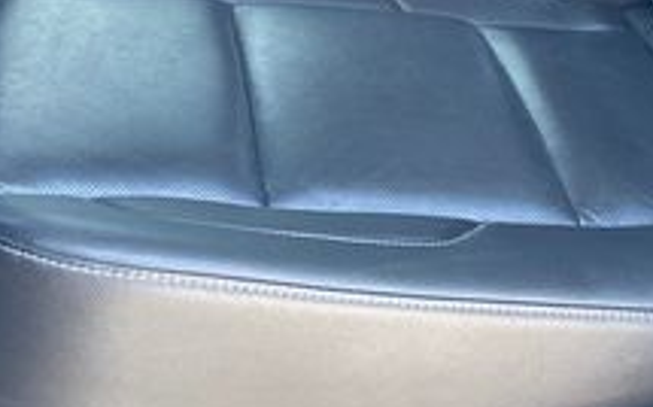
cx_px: 474
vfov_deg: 14.2
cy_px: -304
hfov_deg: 25.0
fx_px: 1458
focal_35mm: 82
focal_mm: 5.96
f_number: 1.6
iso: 125
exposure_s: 1/119
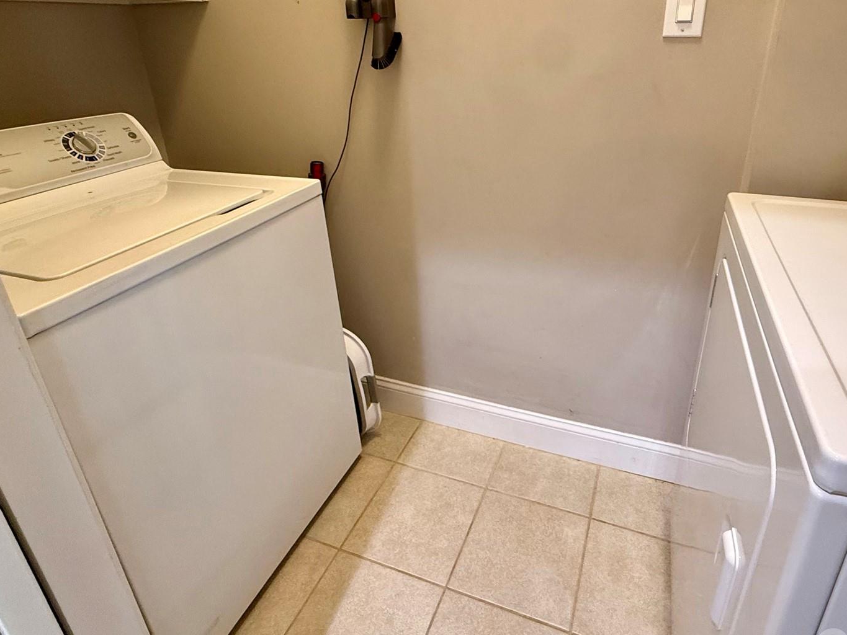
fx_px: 514
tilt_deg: -22.0
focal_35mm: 21
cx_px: 484
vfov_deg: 62.3
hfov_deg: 78.5
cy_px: 228
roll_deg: +1.4
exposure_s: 1/60
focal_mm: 2.22
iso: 400
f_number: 2.2
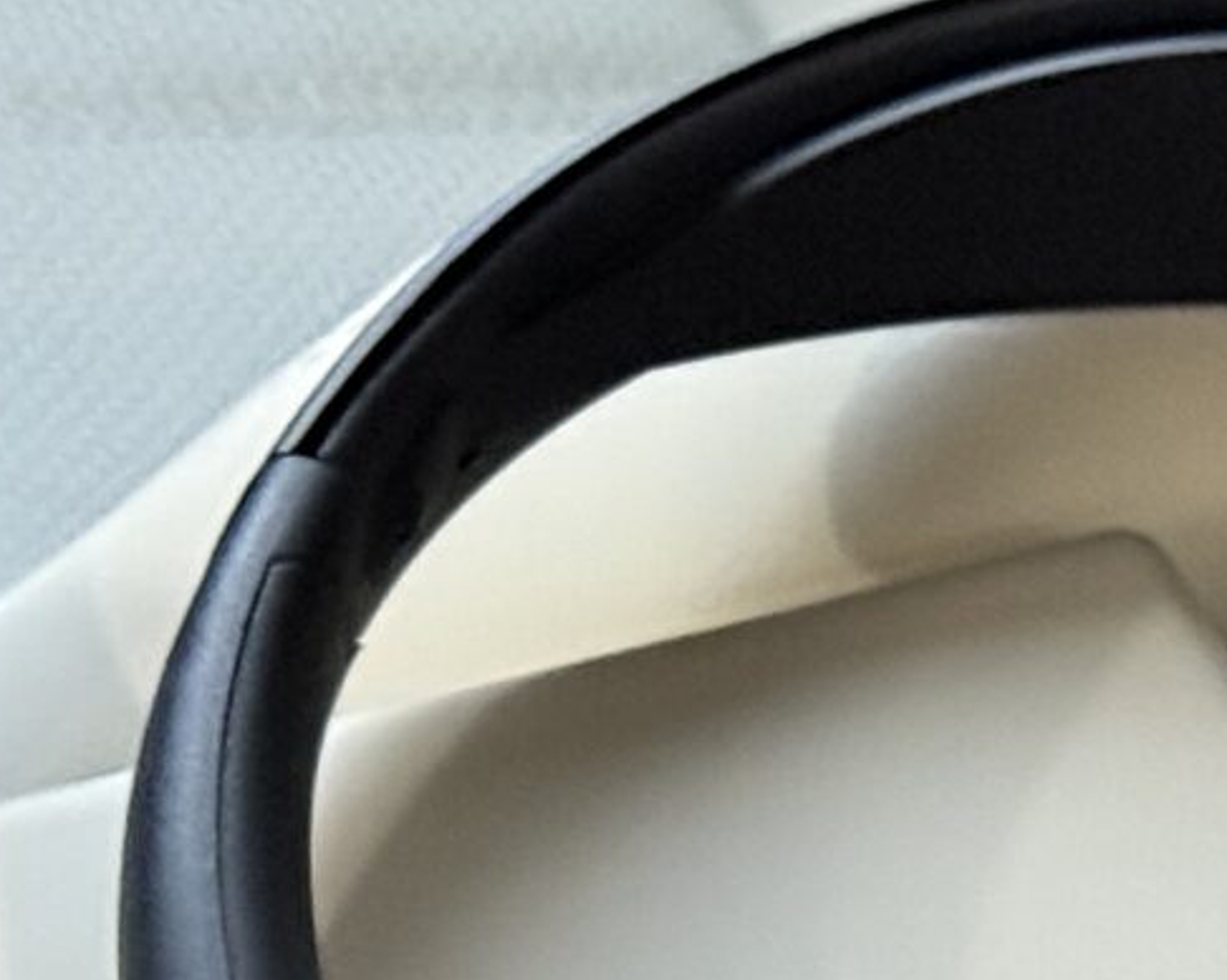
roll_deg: -6.3
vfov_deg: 6.2
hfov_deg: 7.5
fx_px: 8962
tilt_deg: -44.3
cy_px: 1066
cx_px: 2388
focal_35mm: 247
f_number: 1.78
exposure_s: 1/25
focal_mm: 6.76
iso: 640
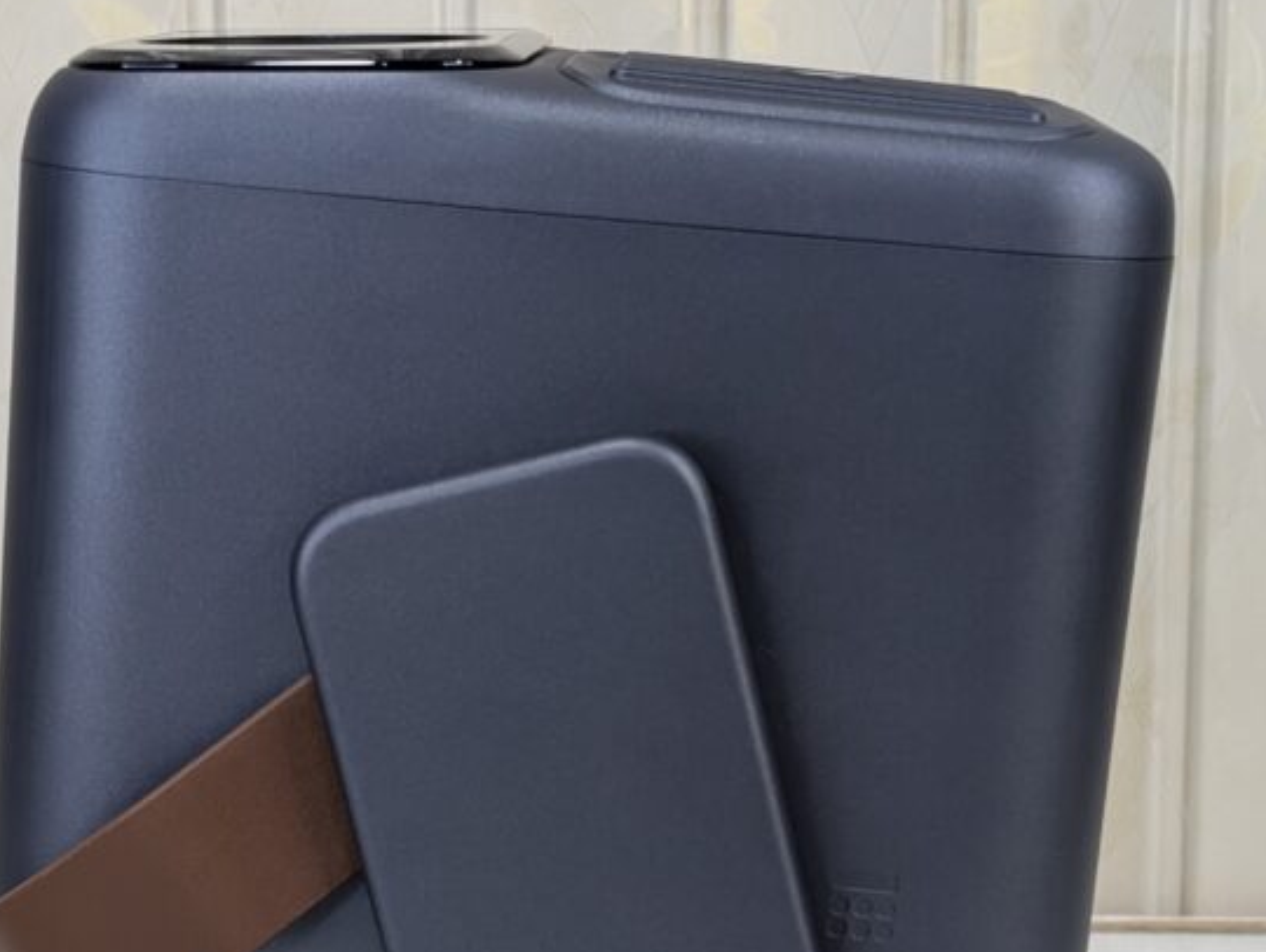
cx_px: 518
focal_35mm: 93
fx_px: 3404
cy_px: 803
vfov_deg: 15.8
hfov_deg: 21.0
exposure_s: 1/42.2
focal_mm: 6.9
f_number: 1.68
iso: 143
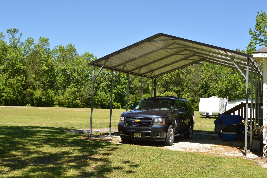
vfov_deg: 34.1
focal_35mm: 39
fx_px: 289
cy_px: 89
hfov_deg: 49.6
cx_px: 134
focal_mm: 26
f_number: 7.1
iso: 100
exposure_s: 1/200
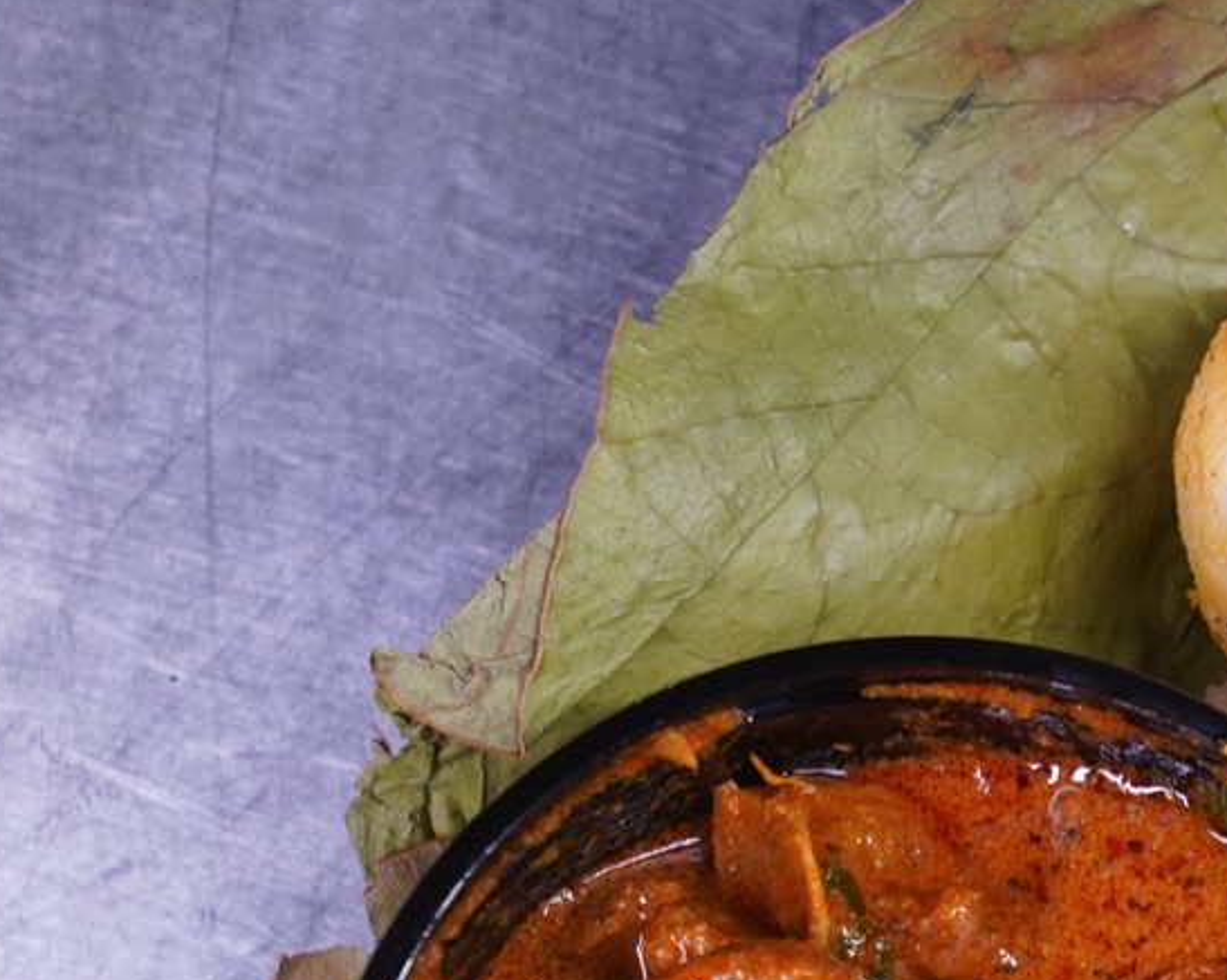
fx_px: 7477
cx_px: 2068
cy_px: 1215
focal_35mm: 206
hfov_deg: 9.0
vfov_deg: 7.4
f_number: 5.6
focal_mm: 60
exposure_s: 1/200
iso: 640
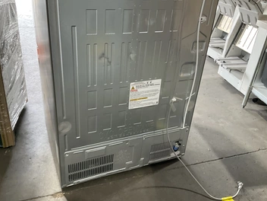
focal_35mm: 33
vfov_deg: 42.9
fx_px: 255
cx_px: 130
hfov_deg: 55.3
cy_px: 102
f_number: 1.8
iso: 125
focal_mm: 3
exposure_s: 1/60
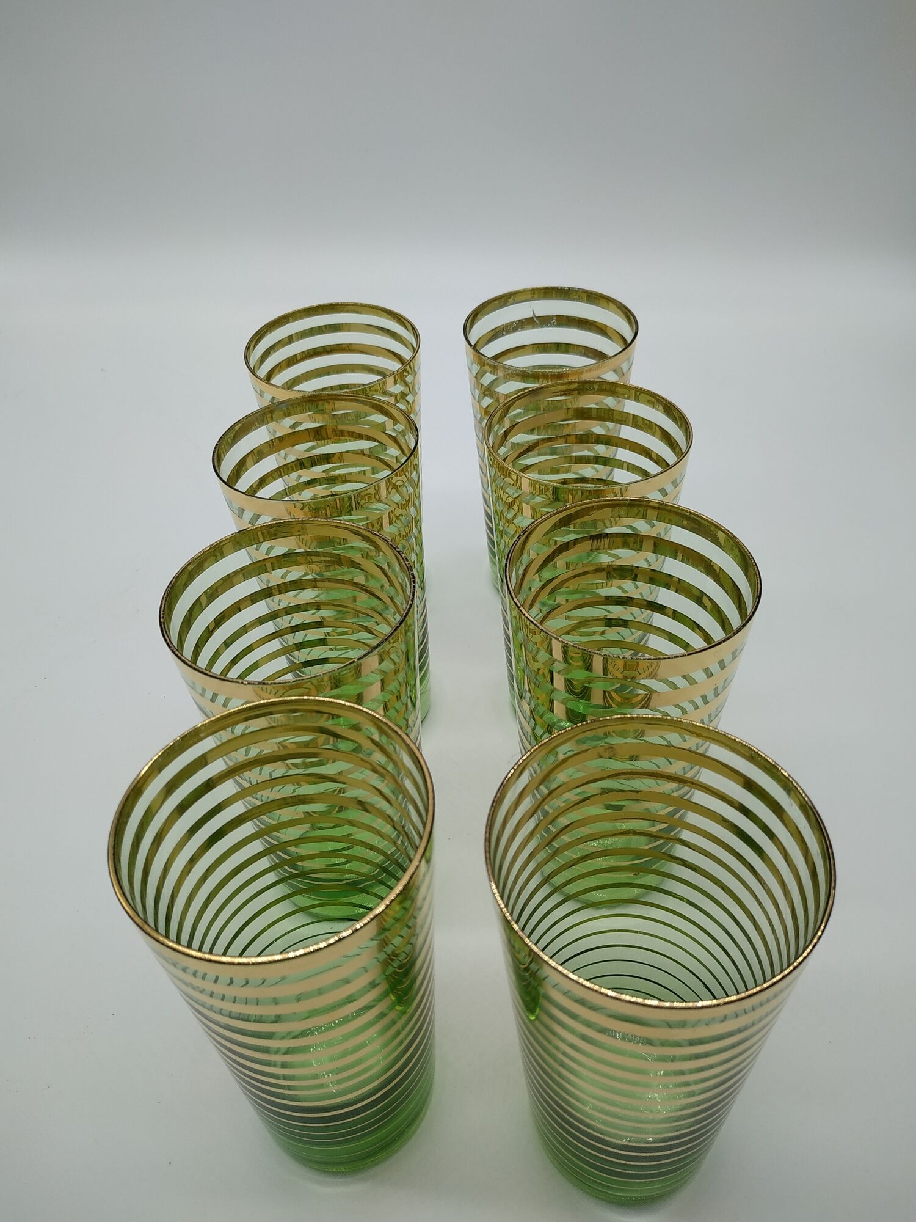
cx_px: 458
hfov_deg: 56.8
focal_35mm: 24
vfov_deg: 71.6
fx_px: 847
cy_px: 611
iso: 100
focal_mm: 3.94
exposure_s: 1/482
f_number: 1.9
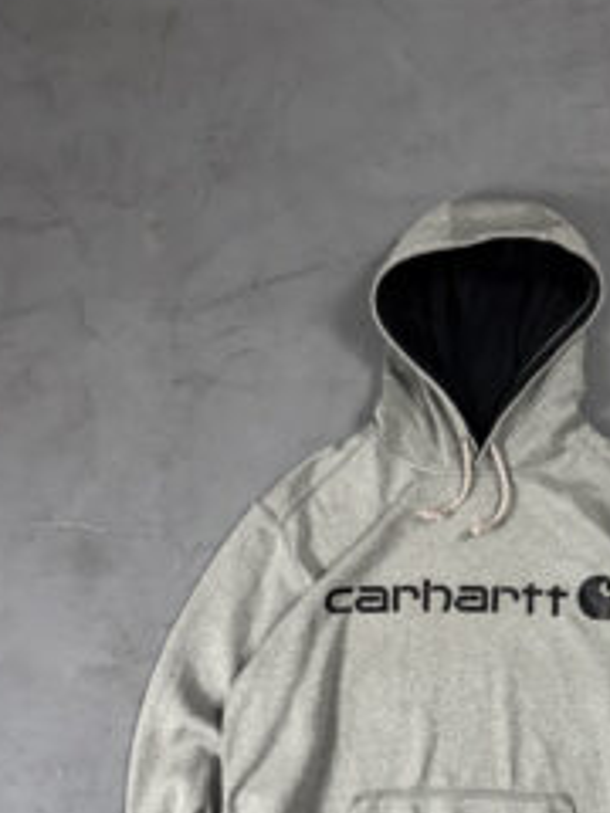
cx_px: 485
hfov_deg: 34.9
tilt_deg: -84.9
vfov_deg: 45.0
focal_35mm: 40
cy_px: 623
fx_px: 940
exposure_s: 1/120
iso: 200
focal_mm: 6.76
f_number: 1.78
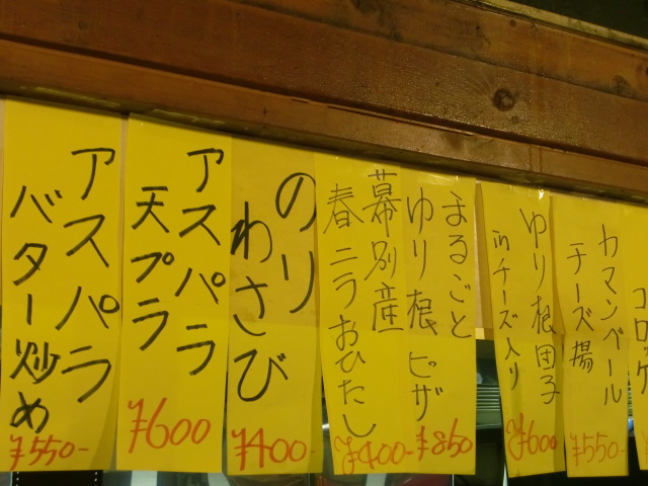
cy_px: 243
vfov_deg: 22.3
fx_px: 1235
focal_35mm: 66
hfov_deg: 29.4
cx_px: 324
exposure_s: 1/20
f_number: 4.1
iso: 400
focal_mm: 11.7
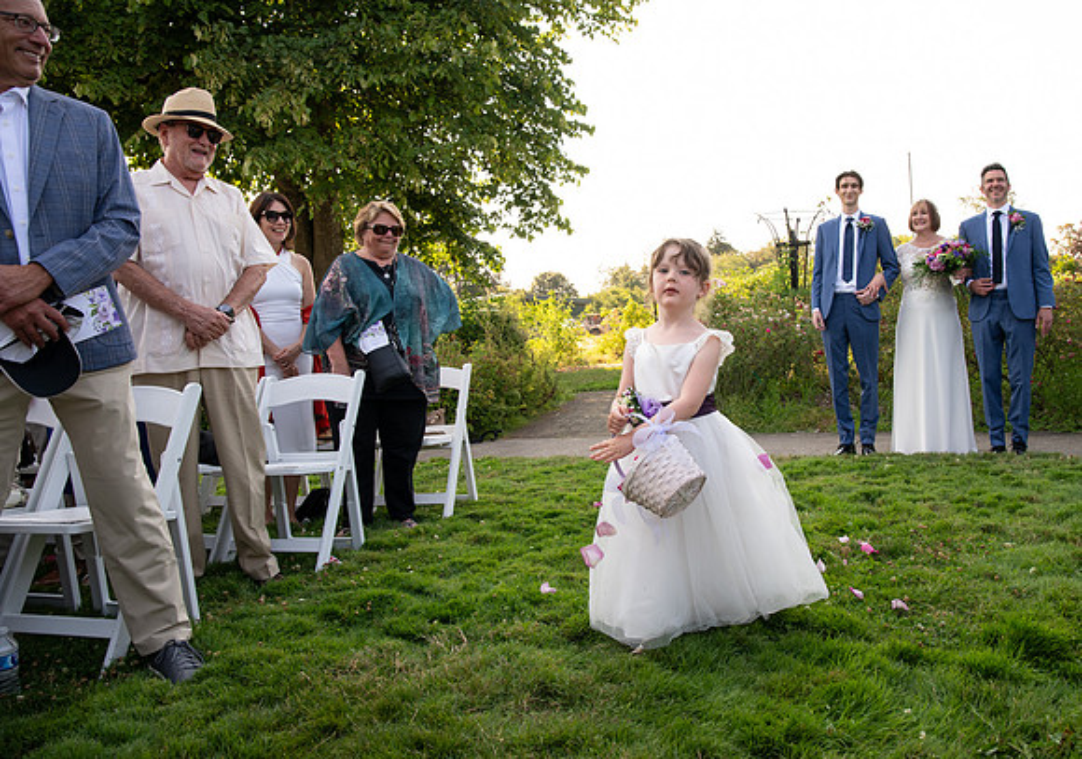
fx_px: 828
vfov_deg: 49.2
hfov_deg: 66.0
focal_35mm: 27
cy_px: 346
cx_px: 621
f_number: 5.6
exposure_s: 1/400
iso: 640
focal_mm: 24
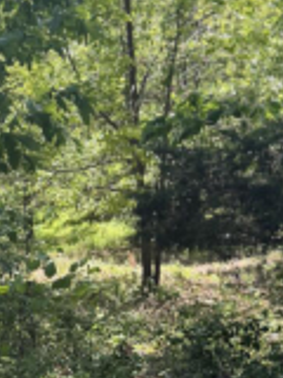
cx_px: 9
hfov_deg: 14.6
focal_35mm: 100
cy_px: 315
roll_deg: +5.8
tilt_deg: -19.5
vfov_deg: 19.4
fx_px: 1090
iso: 100
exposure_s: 1/602
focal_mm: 6.76
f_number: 1.78
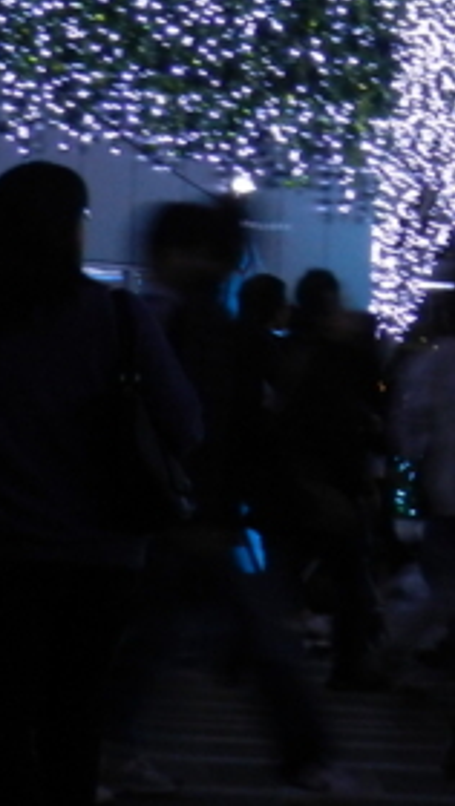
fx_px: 6654
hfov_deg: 3.9
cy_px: -49
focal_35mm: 311
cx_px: 801
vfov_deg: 6.9
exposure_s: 1/13
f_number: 4.6
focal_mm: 17.7
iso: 400
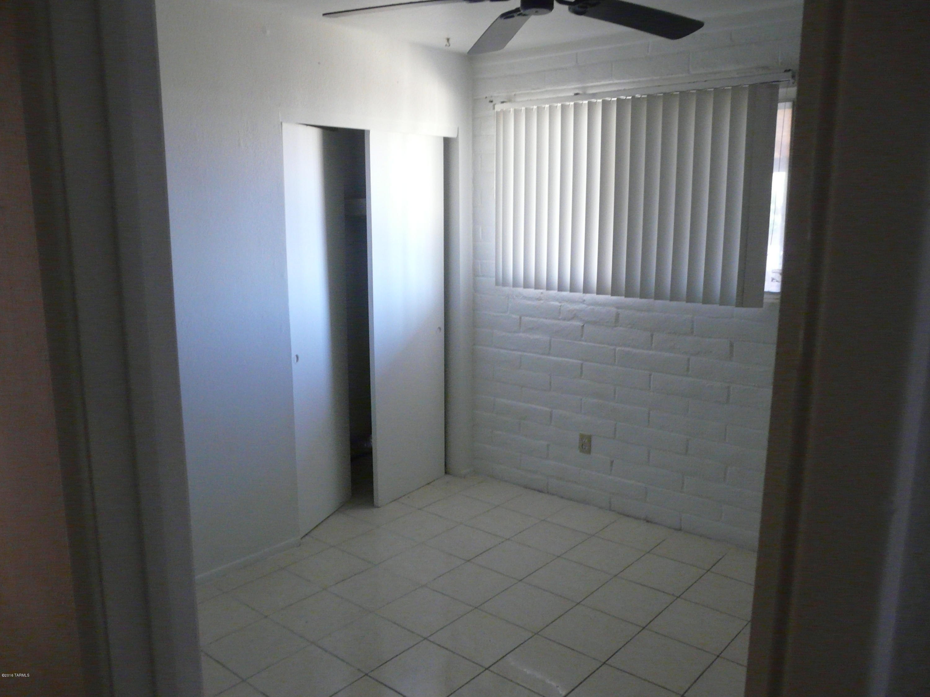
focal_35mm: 28
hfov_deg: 63.4
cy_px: 348
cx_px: 465
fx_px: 752
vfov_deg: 49.7
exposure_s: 1/25
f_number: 2.8
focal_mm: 4.6
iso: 400
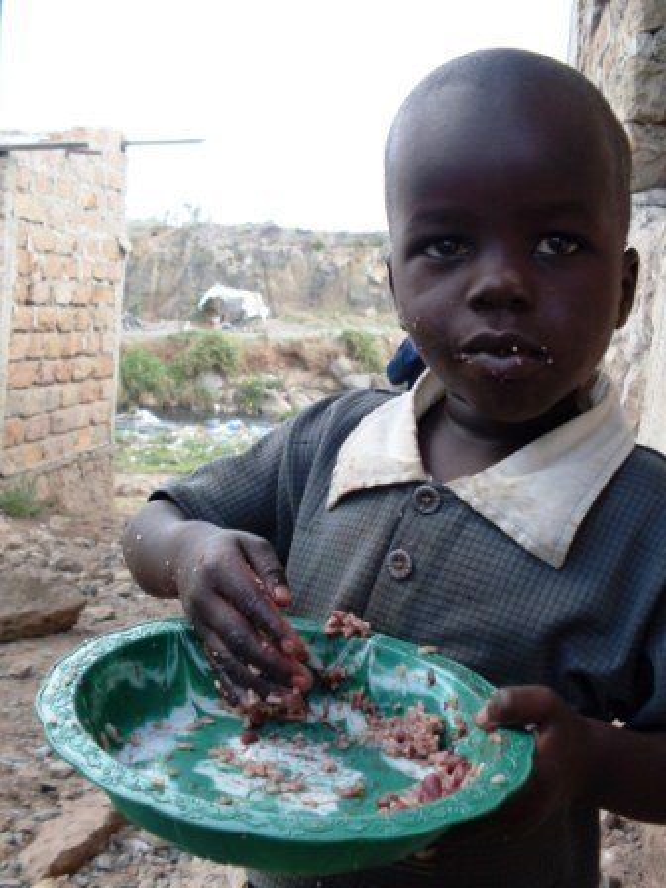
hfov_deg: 37.7
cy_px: 444
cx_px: 333
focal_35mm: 38
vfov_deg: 49.0
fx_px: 975
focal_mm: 6.3
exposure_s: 1/125
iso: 80
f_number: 2.8
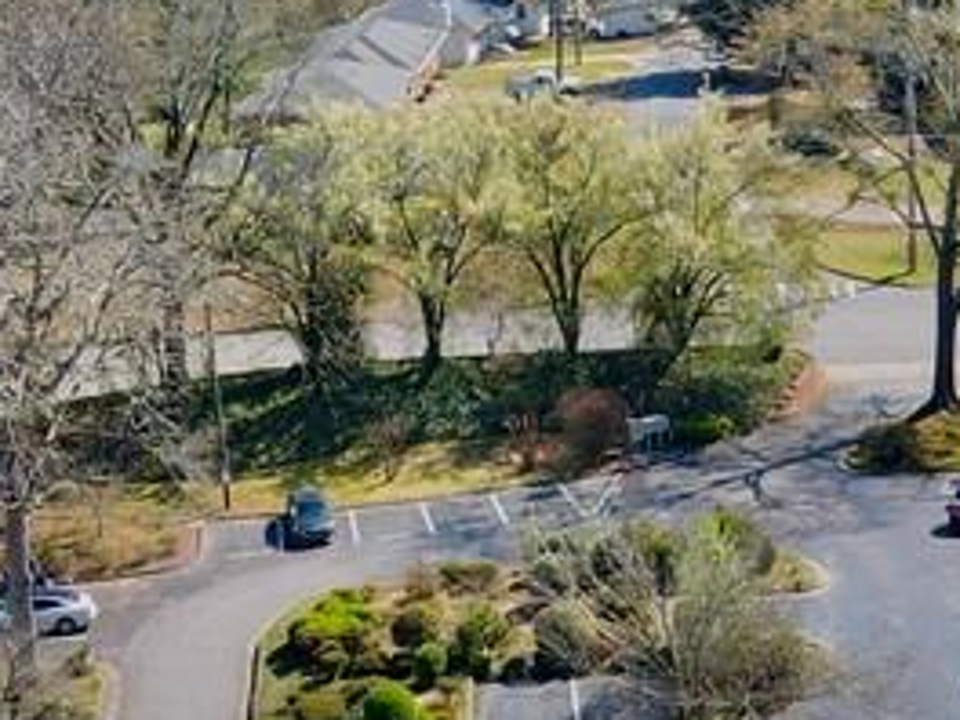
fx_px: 2579
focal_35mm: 93
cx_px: 595
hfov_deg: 21.0
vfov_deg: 14.9
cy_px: 1024
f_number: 2.8
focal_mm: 4.5
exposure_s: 1/240
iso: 100
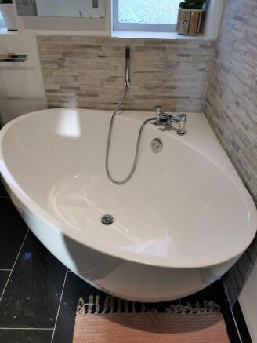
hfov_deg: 51.4
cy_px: 172
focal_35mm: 27
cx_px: 128
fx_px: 267
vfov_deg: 65.3
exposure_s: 1/100
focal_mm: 5.56
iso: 50
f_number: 1.6
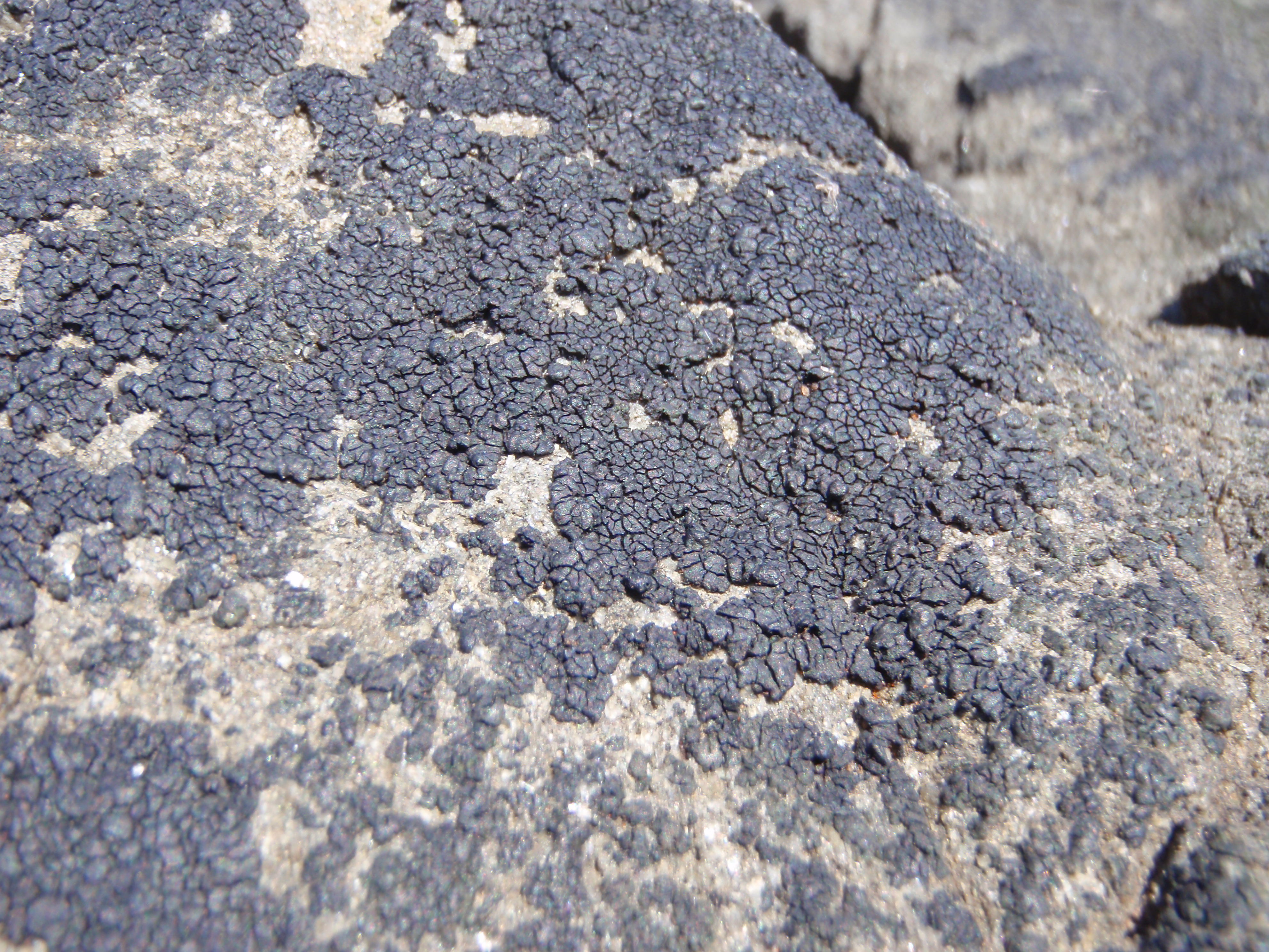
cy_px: 476
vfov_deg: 39.7
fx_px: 1320
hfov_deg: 51.4
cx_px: 634
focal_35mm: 36
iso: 64
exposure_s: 1/60
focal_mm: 6.53
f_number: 6.3
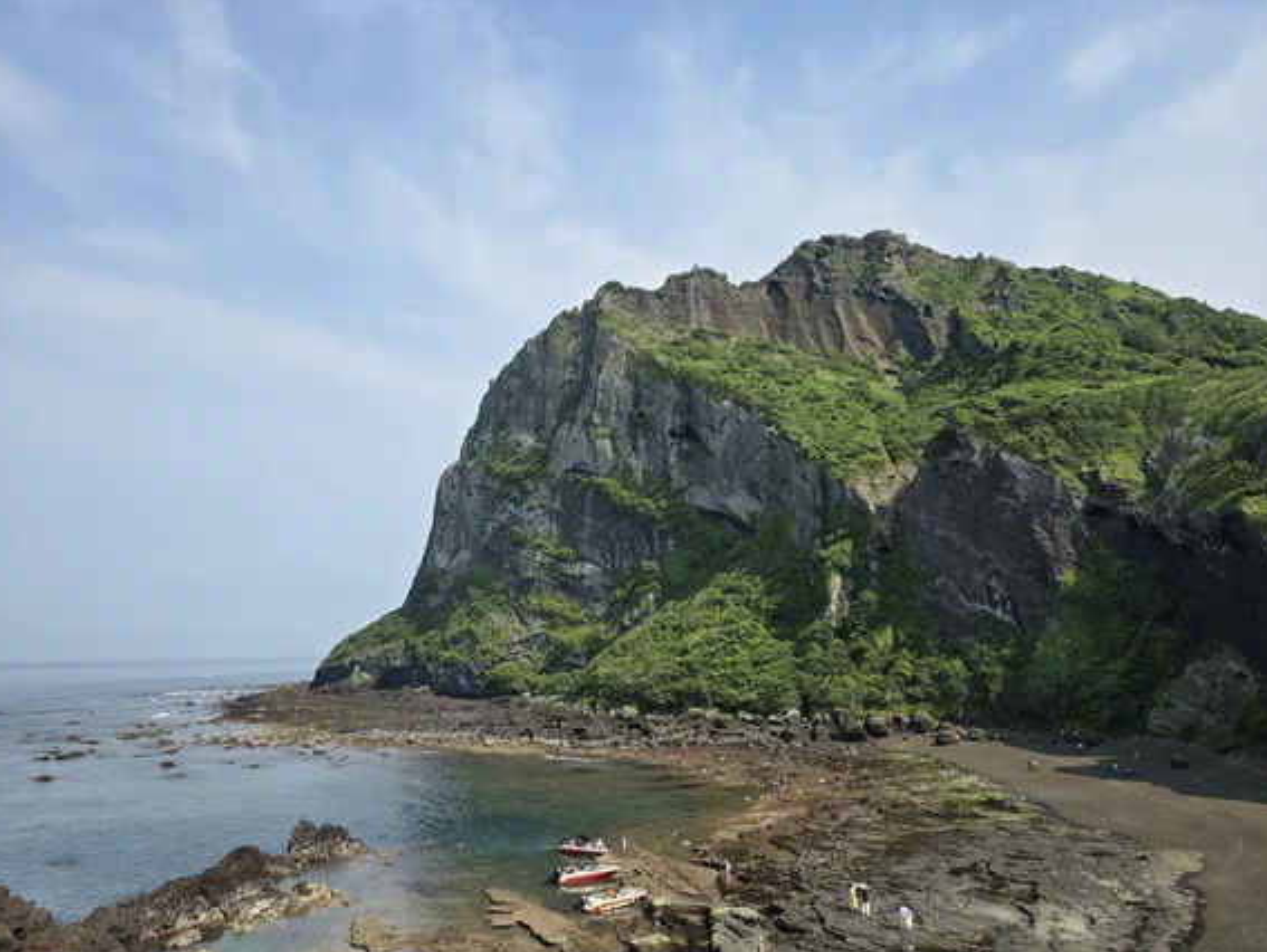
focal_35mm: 24
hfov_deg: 71.6
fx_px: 879
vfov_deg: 56.9
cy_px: 474
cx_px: 635
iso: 12
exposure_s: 1/878
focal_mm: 6.3
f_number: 1.7
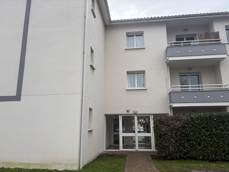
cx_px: 114
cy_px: 86
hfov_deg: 67.3
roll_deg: +1.3
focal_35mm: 26
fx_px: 172
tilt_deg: +13.1
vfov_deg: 53.1
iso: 64
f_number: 1.6
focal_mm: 5.96
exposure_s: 1/1155
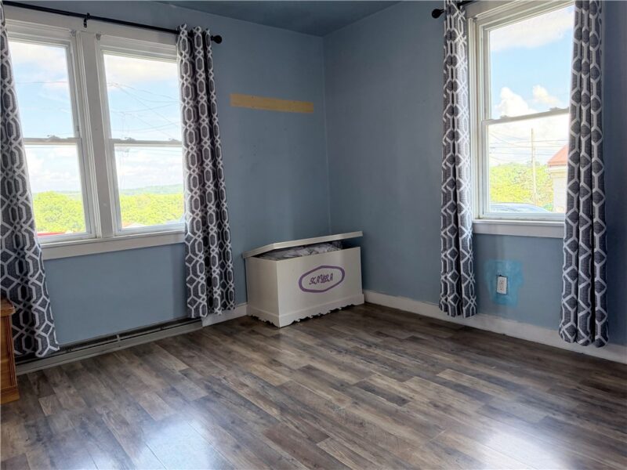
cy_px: 235
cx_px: 314
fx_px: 435
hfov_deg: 71.6
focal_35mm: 24
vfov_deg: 56.8
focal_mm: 6.76
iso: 200
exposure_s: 1/199
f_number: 1.78
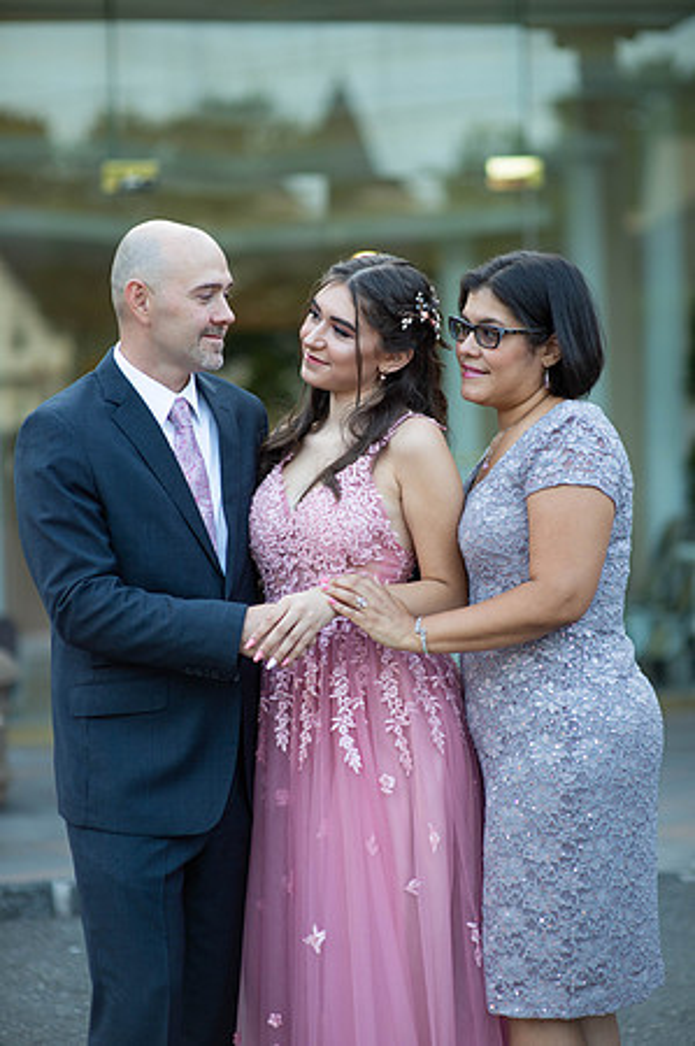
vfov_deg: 23.9
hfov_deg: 16.0
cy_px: 523
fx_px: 2467
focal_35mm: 85
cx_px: 348
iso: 250
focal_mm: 85
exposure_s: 1/500
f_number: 2
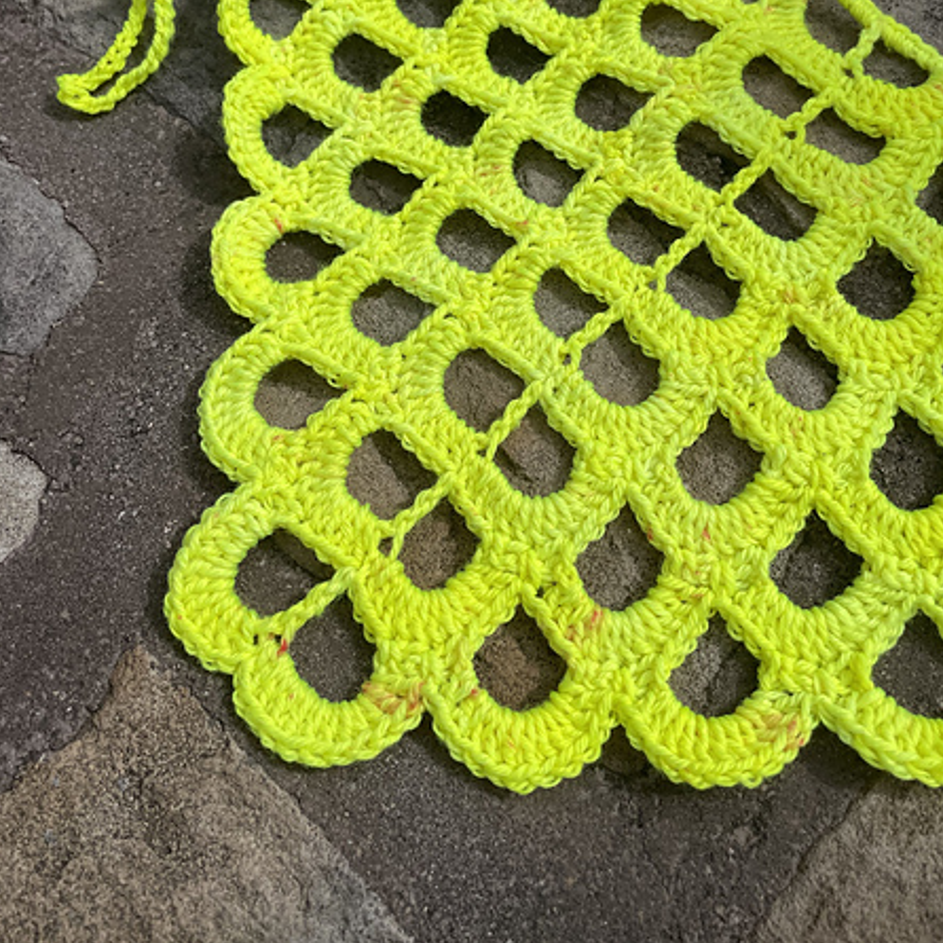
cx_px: 493
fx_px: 1017
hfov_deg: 49.7
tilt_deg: -63.0
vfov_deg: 48.7
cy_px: 298
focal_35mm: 33
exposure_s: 1/8403
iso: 32
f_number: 1.6
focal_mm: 4.2
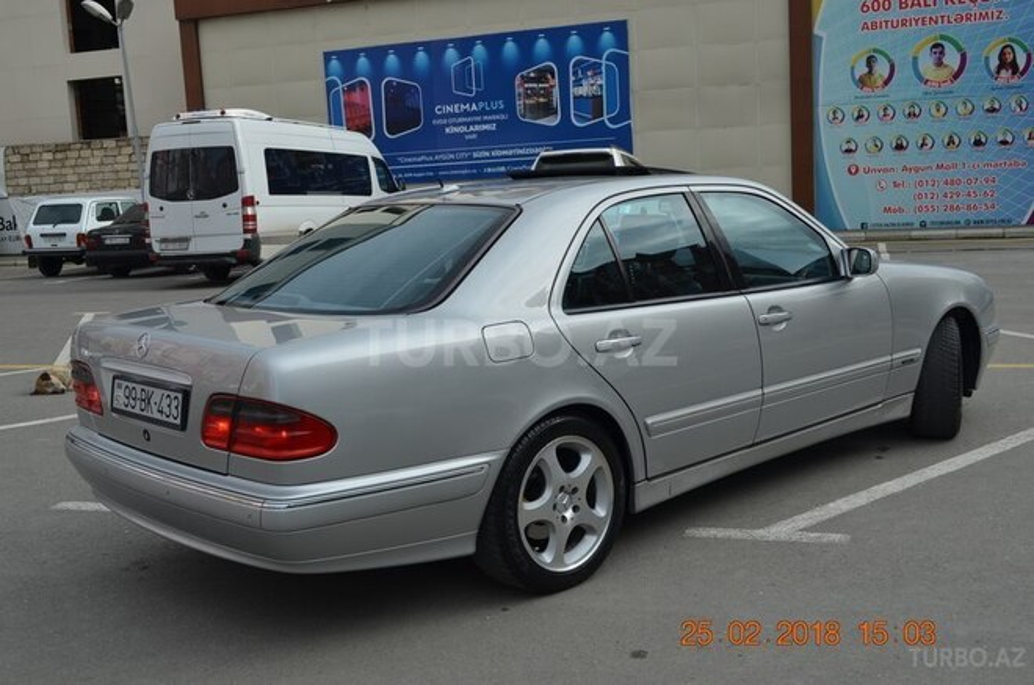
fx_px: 1118
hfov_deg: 49.6
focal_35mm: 39
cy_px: 342
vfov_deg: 34.1
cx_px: 517
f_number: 8
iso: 100
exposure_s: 1/250
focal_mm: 26
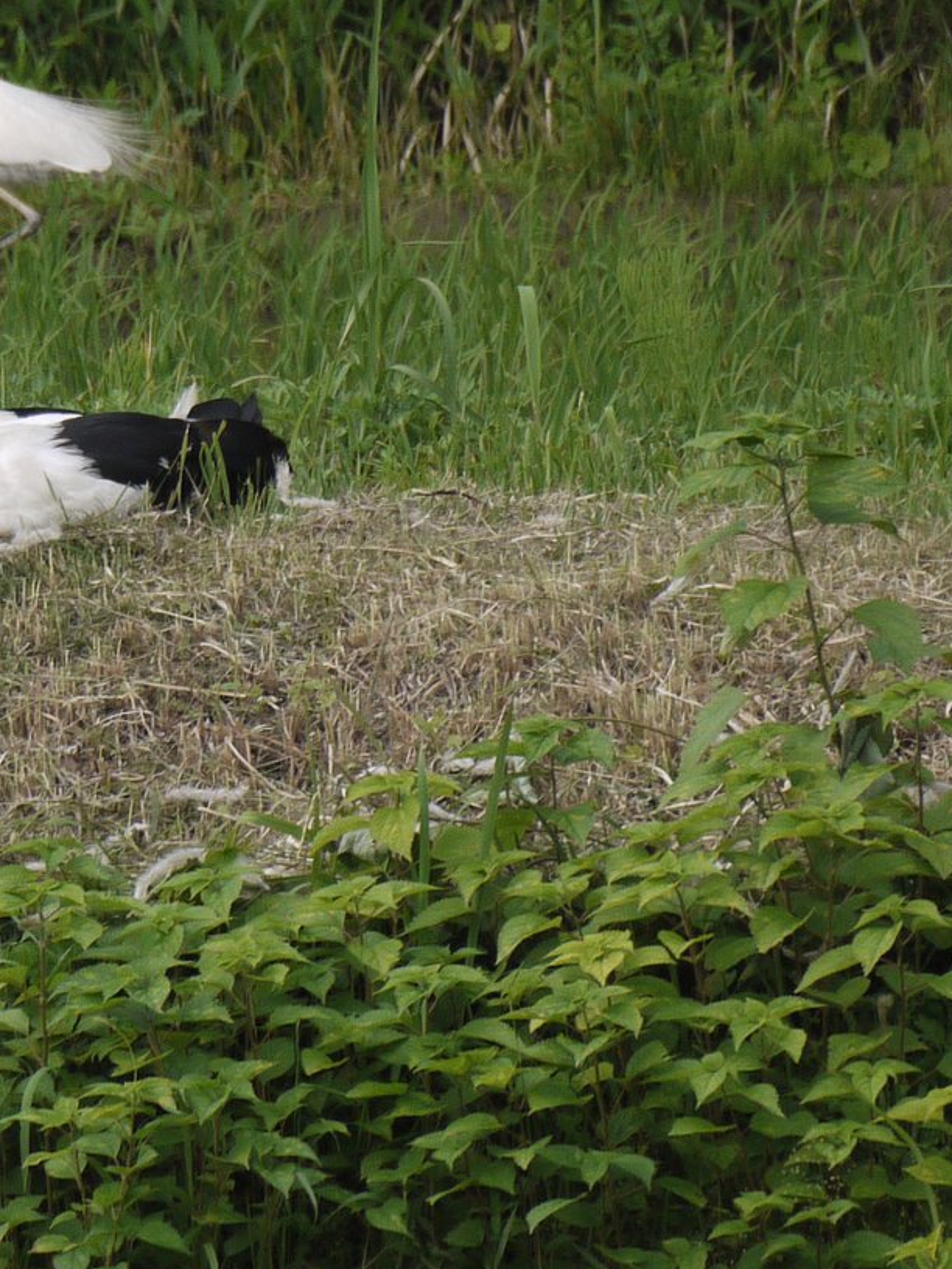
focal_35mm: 2009
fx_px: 73668
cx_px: -124
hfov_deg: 0.7
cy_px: 372
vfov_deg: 1.0
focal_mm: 400
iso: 400
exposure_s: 1/400
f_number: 6.3
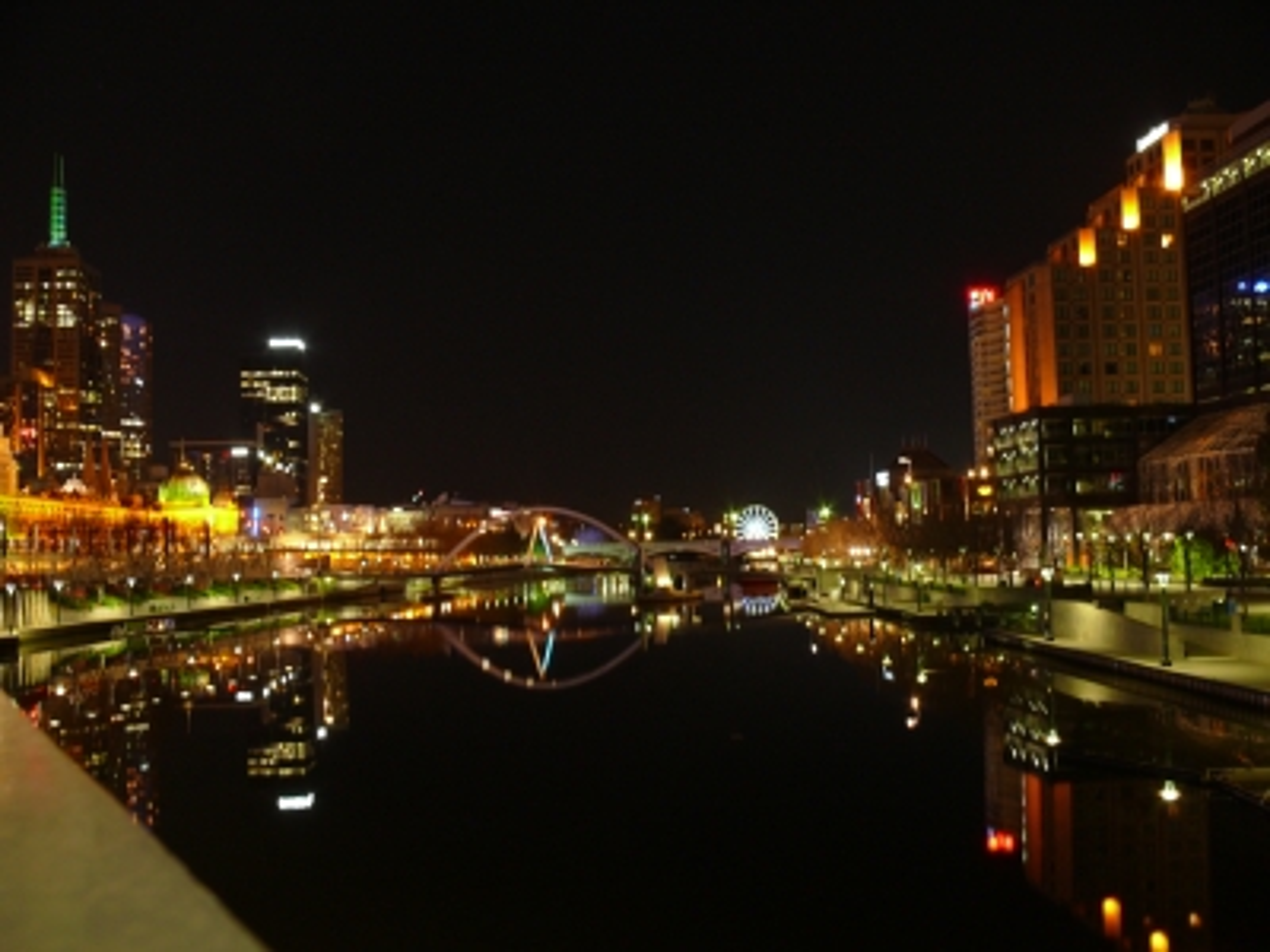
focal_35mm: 35
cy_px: 476
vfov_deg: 40.7
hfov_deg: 52.6
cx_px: 635
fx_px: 1284
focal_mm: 7.4
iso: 100
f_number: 4
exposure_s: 4
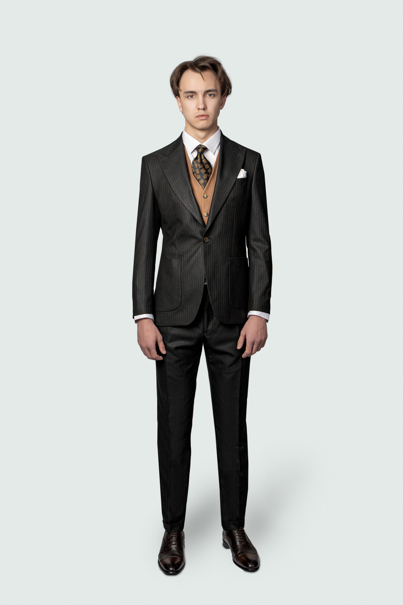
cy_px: 302
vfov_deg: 40.3
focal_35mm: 49
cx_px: 202
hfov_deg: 27.5
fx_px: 823
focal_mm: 33
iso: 100
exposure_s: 1/100
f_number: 4
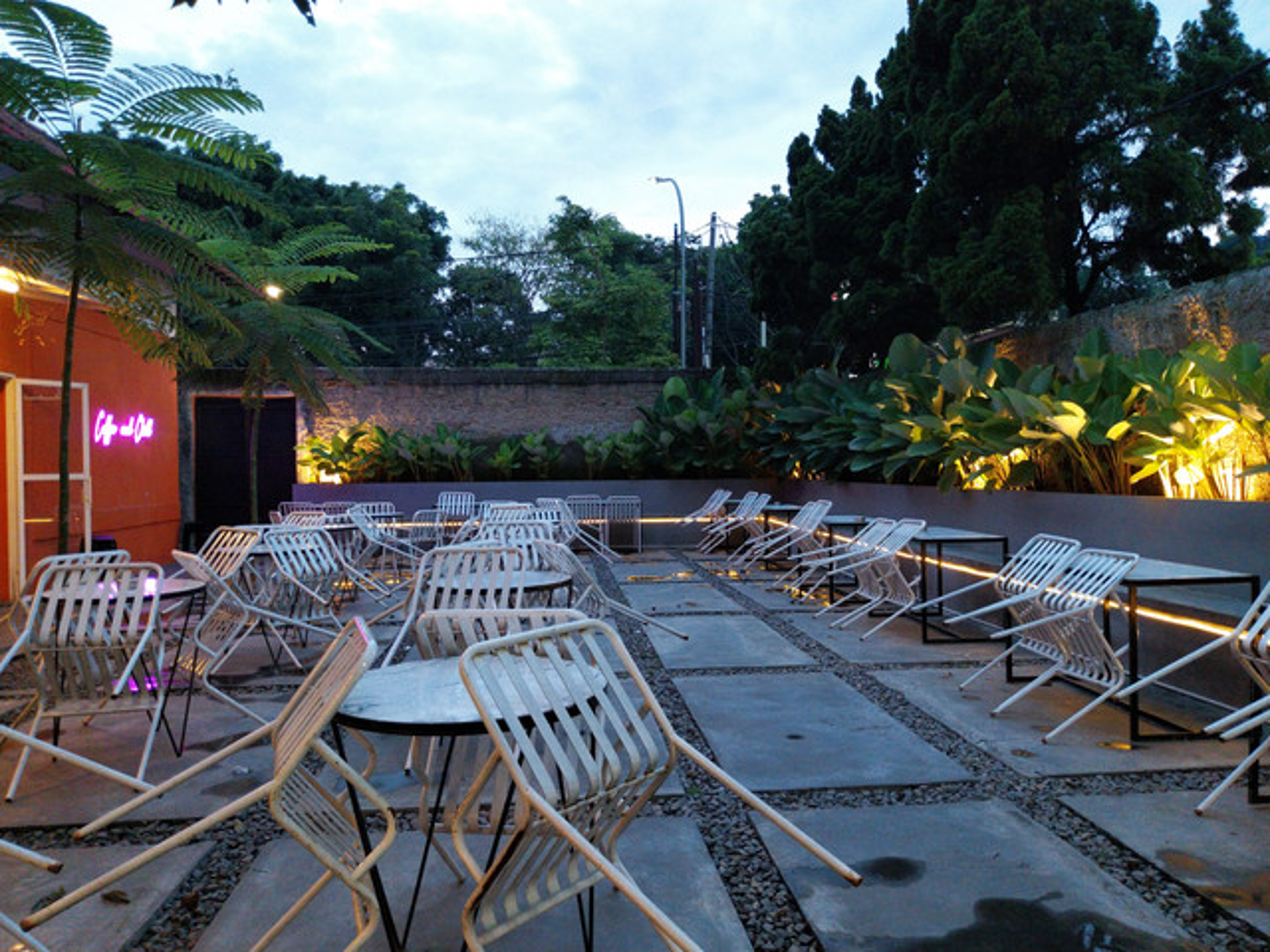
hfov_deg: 67.3
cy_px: 476
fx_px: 954
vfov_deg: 53.1
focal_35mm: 26
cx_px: 635
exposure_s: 1/33
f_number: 1.8
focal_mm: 4
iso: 320
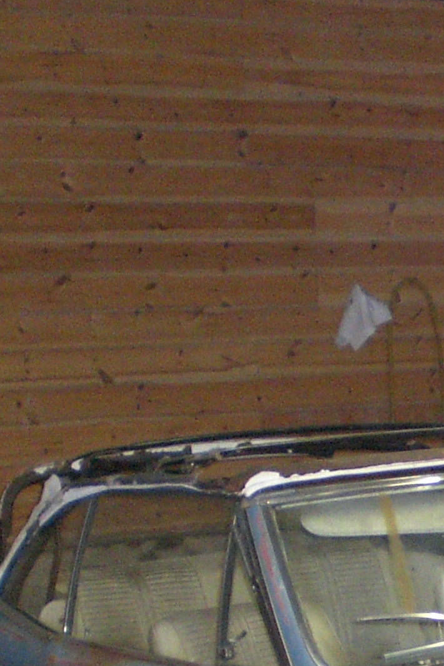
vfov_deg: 17.6
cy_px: 643
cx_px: 555
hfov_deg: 11.7
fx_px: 2109
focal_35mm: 114
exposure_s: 1/60
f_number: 3.1
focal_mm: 6.3
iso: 200
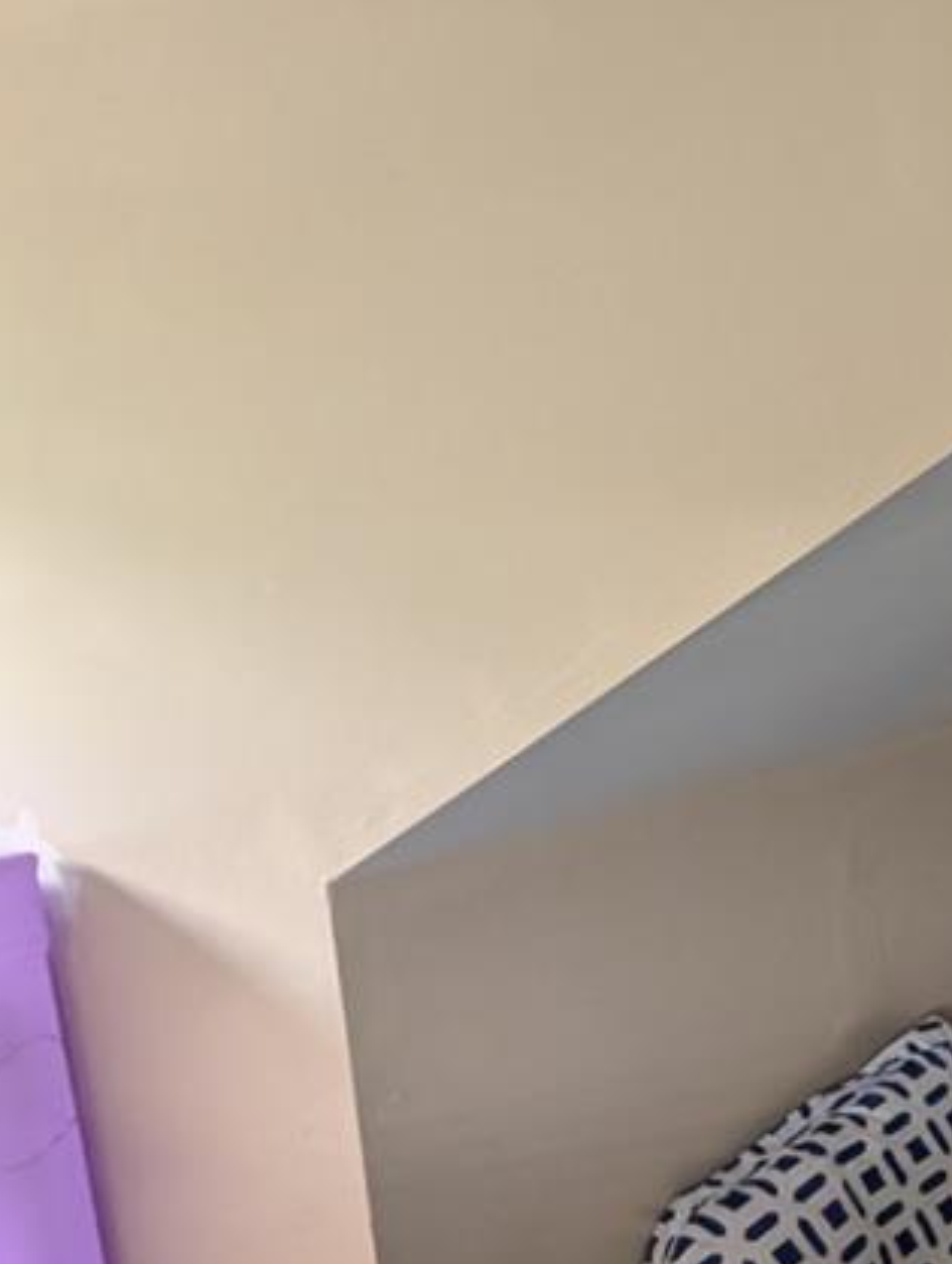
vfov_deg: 43.1
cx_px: 1440
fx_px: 1572
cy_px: 857
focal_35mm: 43
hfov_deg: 25.2
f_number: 1.7
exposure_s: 1/53.8
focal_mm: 2.02
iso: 129
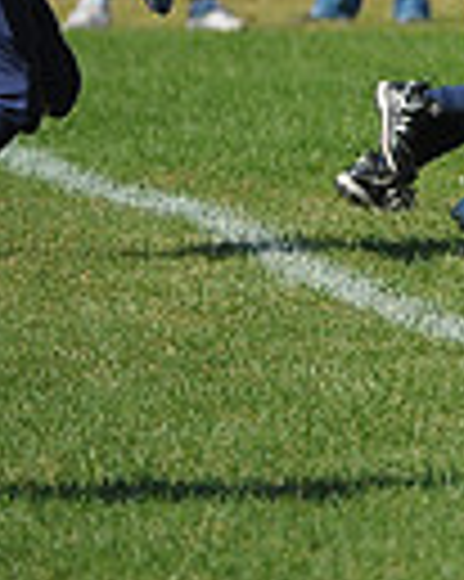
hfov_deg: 1.8
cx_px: 1216
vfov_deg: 2.3
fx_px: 14471
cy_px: -49
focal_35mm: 842
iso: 200
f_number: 4.5
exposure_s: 1/1250
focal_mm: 200
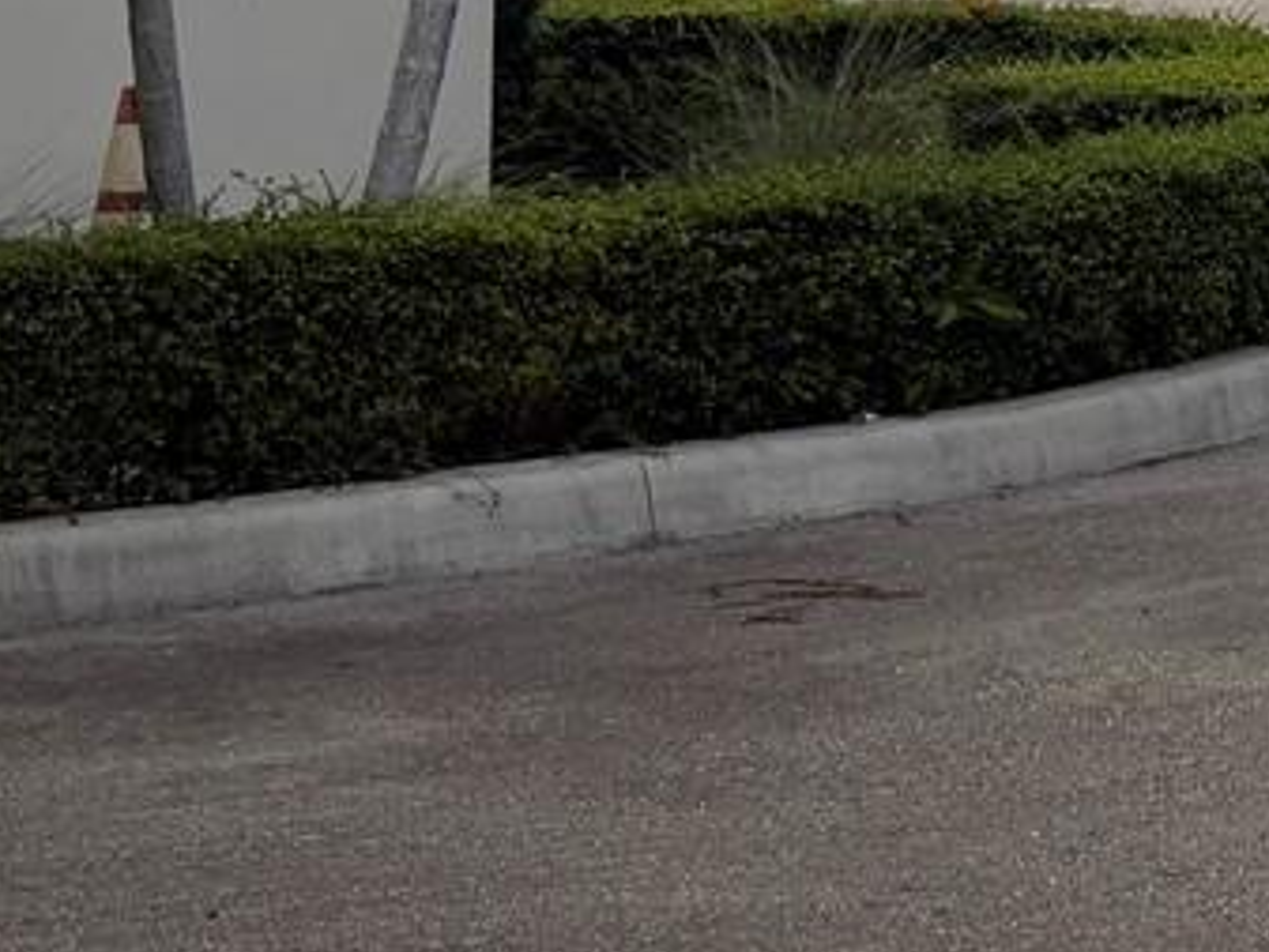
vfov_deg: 12.5
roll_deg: -0.3
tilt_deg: +1.6
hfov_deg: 15.4
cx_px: 2131
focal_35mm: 114
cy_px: -373
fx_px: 4181
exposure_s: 1/7353
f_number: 1.78
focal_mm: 6.76
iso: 80
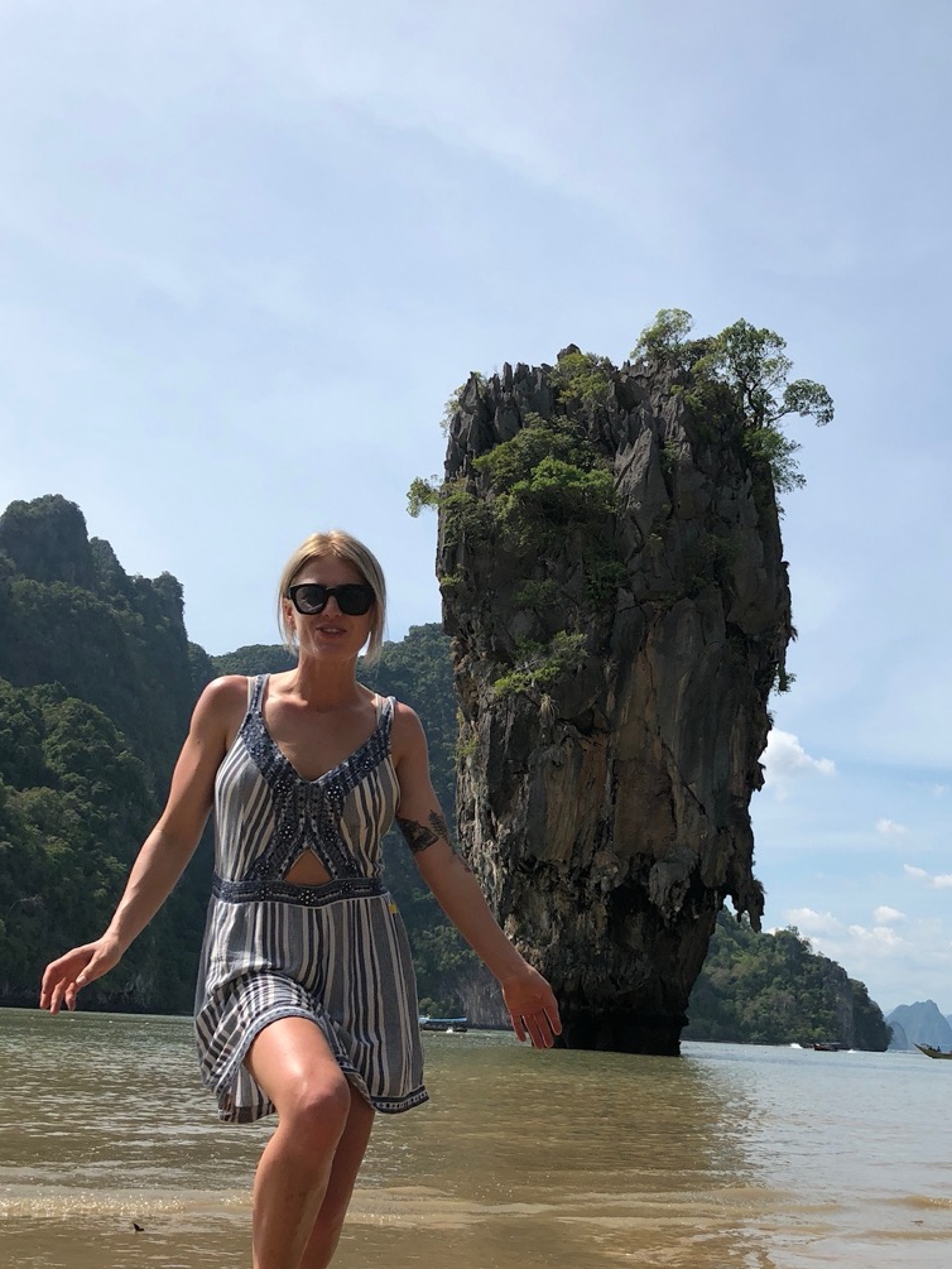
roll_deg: -3.4
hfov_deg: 36.7
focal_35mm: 39
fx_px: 1430
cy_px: 754
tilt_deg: +10.9
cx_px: 557
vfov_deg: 47.6
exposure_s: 1/2825
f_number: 1.8
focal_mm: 4
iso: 20
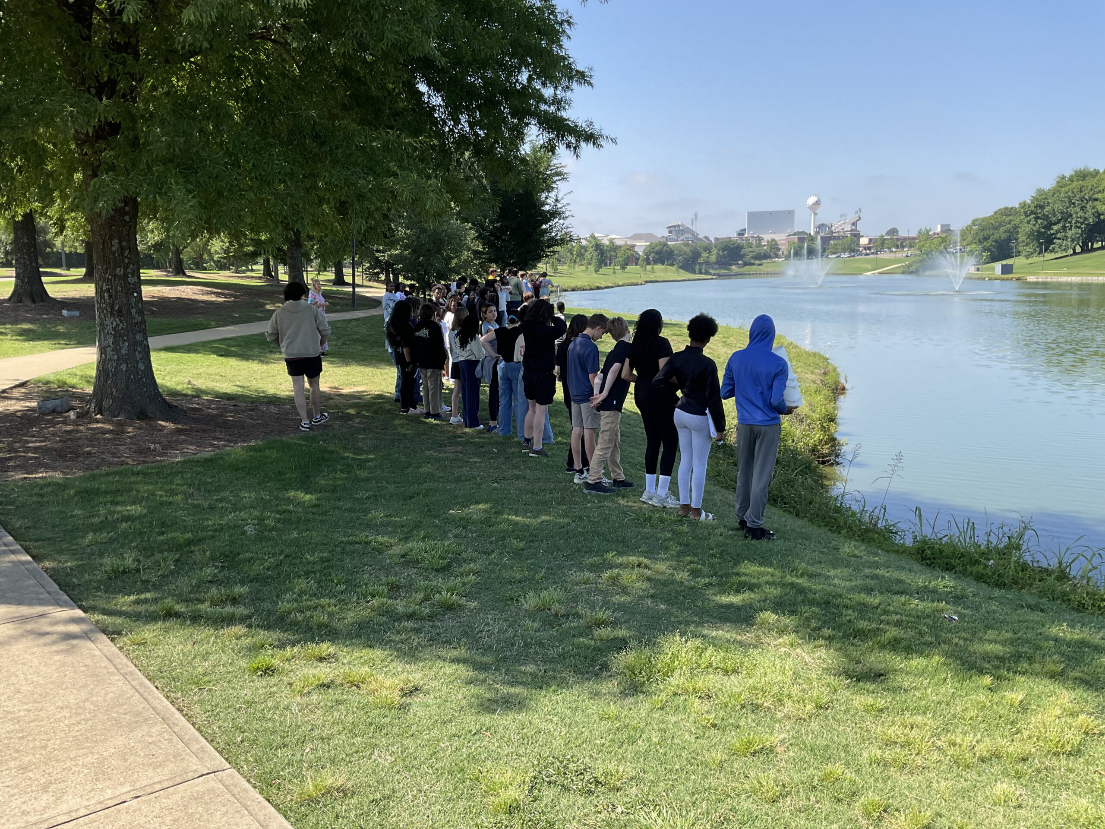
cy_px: 414
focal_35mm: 29
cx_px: 552
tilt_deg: -10.1
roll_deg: +1.5
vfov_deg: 48.2
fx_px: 926
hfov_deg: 61.7
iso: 16
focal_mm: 3
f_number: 1.8
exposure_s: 1/962
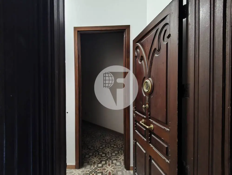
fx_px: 101
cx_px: 116
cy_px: 88
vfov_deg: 81.8
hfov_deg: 98.1
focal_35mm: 15
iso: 640
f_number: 2.2
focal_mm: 1.65
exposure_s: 1/10
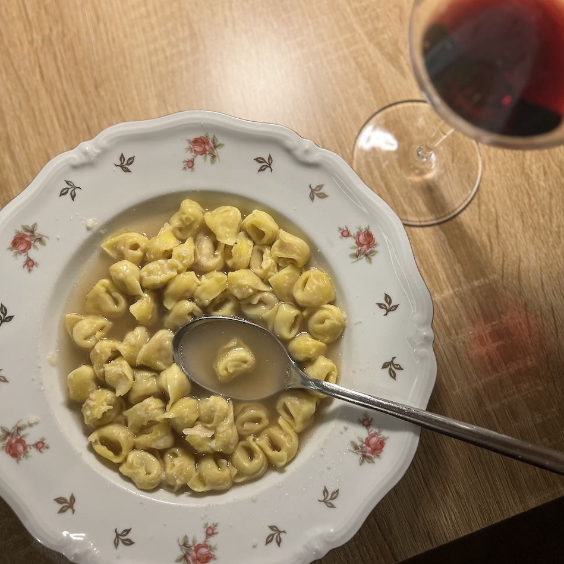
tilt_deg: -82.2
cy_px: 282
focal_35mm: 31
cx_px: 251
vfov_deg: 52.5
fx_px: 571
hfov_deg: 52.4
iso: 125
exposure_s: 1/50
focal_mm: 5.7
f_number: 1.5
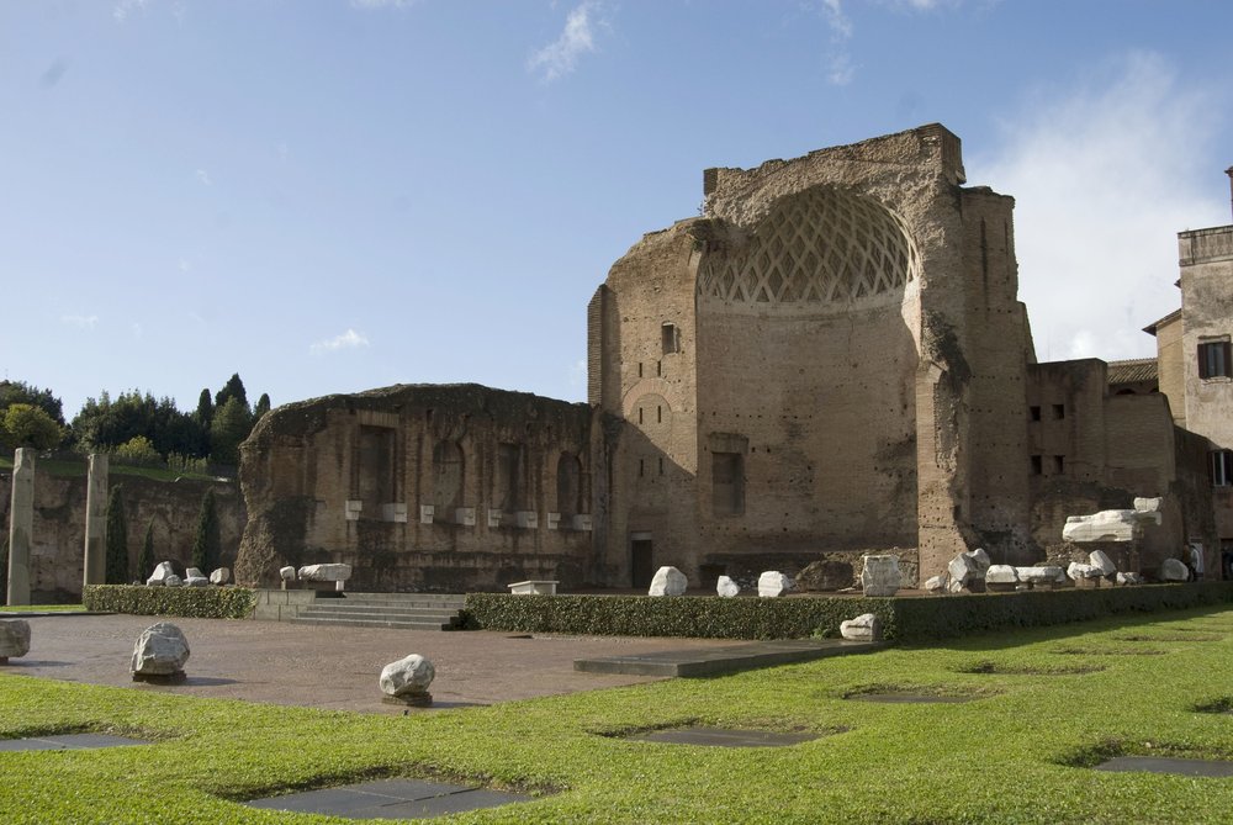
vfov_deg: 37.0
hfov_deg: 53.1
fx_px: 1234
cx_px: 616
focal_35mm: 36
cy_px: 412
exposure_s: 1/350
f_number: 10
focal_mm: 24
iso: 200
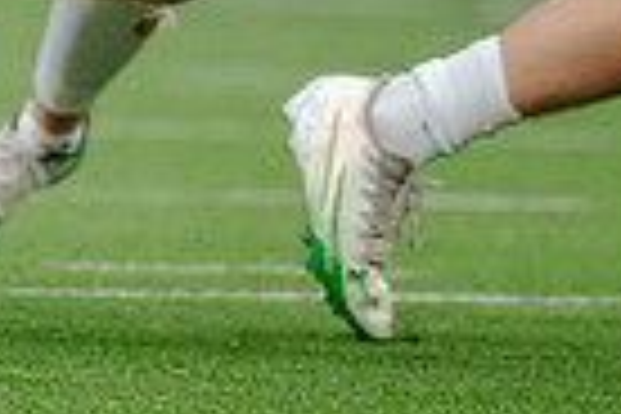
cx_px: -478
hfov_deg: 1.5
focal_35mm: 1366
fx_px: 23562
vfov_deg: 1.0
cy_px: -500
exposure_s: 1/1250
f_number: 2.8
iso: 3200
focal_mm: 200
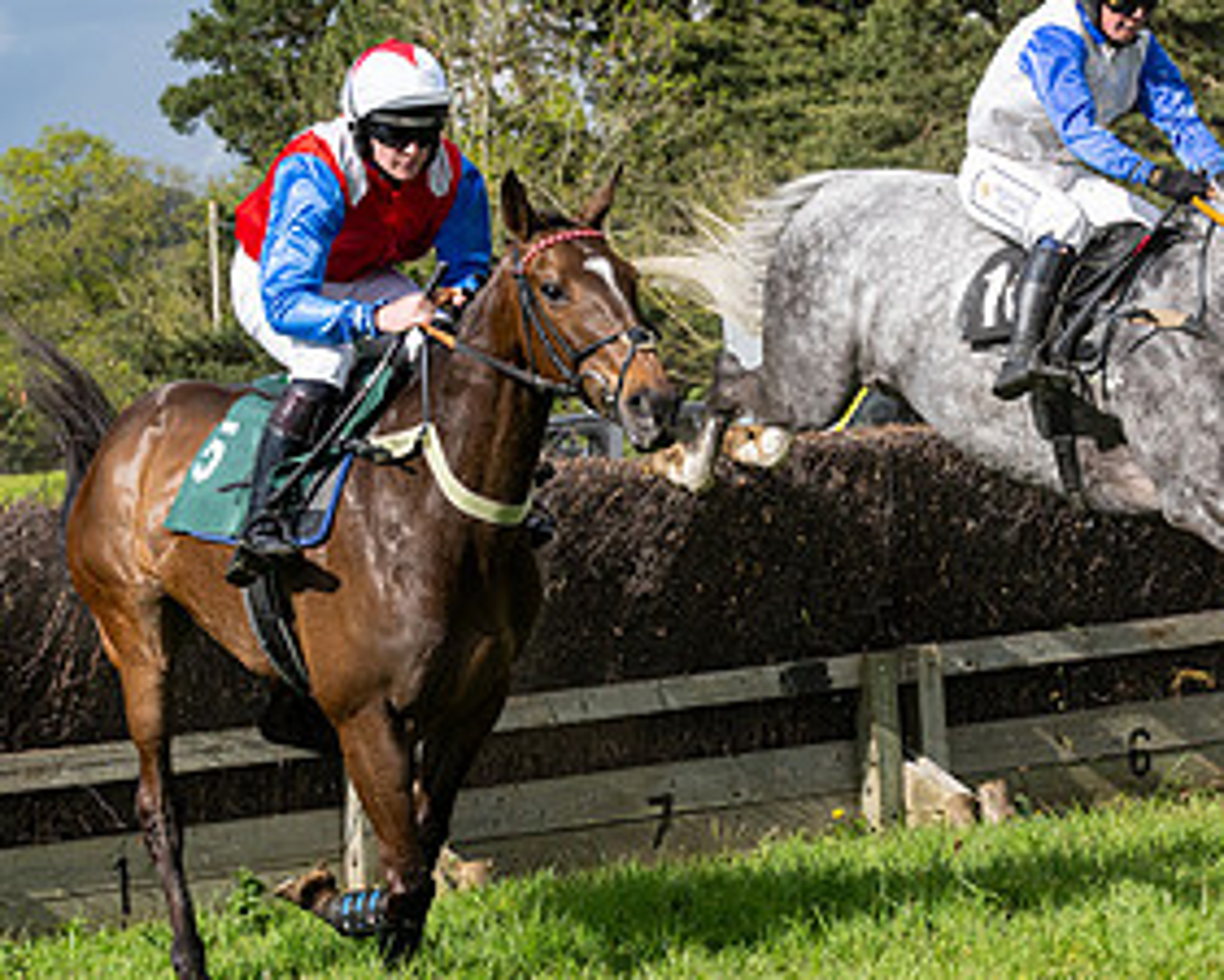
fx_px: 6233
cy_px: 587
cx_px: 591
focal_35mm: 172
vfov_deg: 9.0
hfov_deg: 11.2
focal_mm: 70
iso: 400
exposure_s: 1/2500
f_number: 5
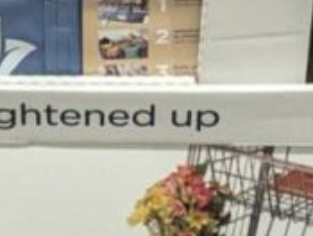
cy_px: -341
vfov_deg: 8.4
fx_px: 1468
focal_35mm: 162
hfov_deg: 12.1
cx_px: 38
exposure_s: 1/299
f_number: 1.85
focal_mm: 6.81
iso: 555
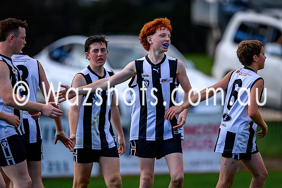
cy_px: 53
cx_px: 167
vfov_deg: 1.5
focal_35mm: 911
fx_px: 7134
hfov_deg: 2.3
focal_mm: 500
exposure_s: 1/1600
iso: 320
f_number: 4
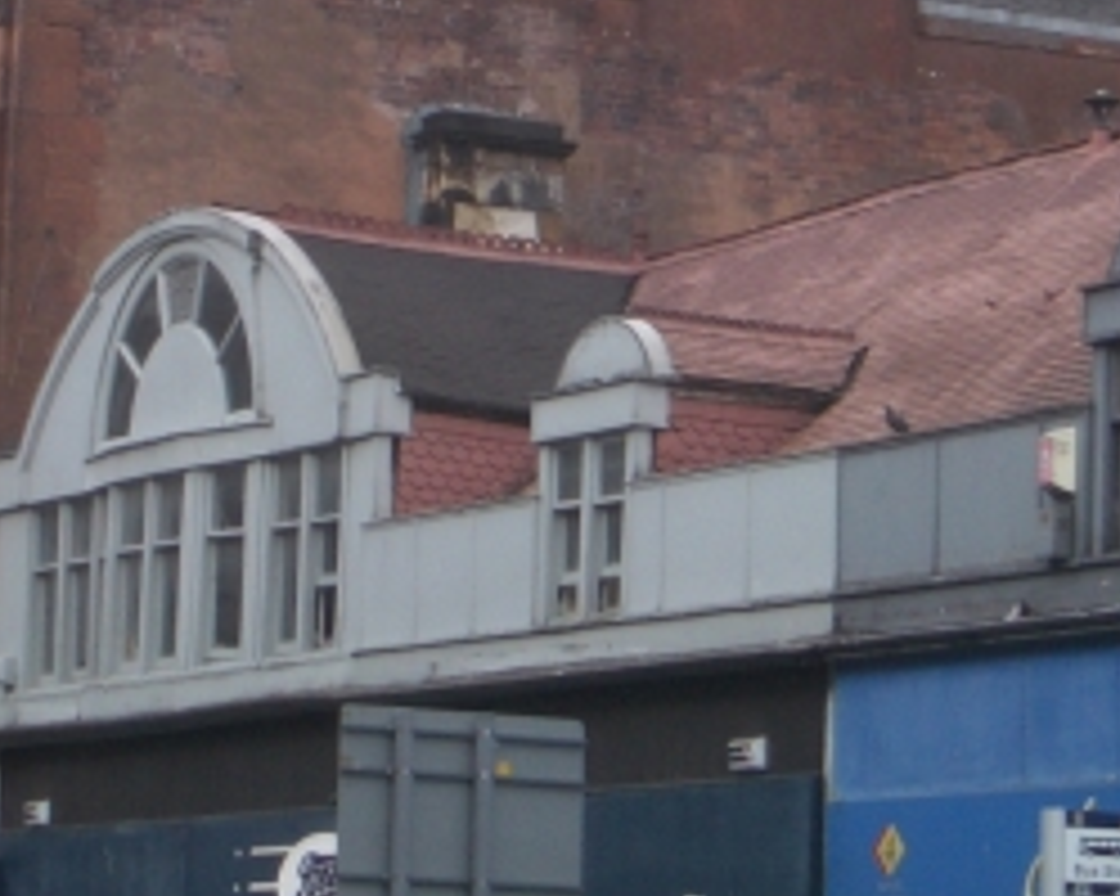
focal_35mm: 170
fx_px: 5633
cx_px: 576
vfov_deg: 9.1
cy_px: 137
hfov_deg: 11.4
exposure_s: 1/200
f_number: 5.6
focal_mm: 10.2
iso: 50
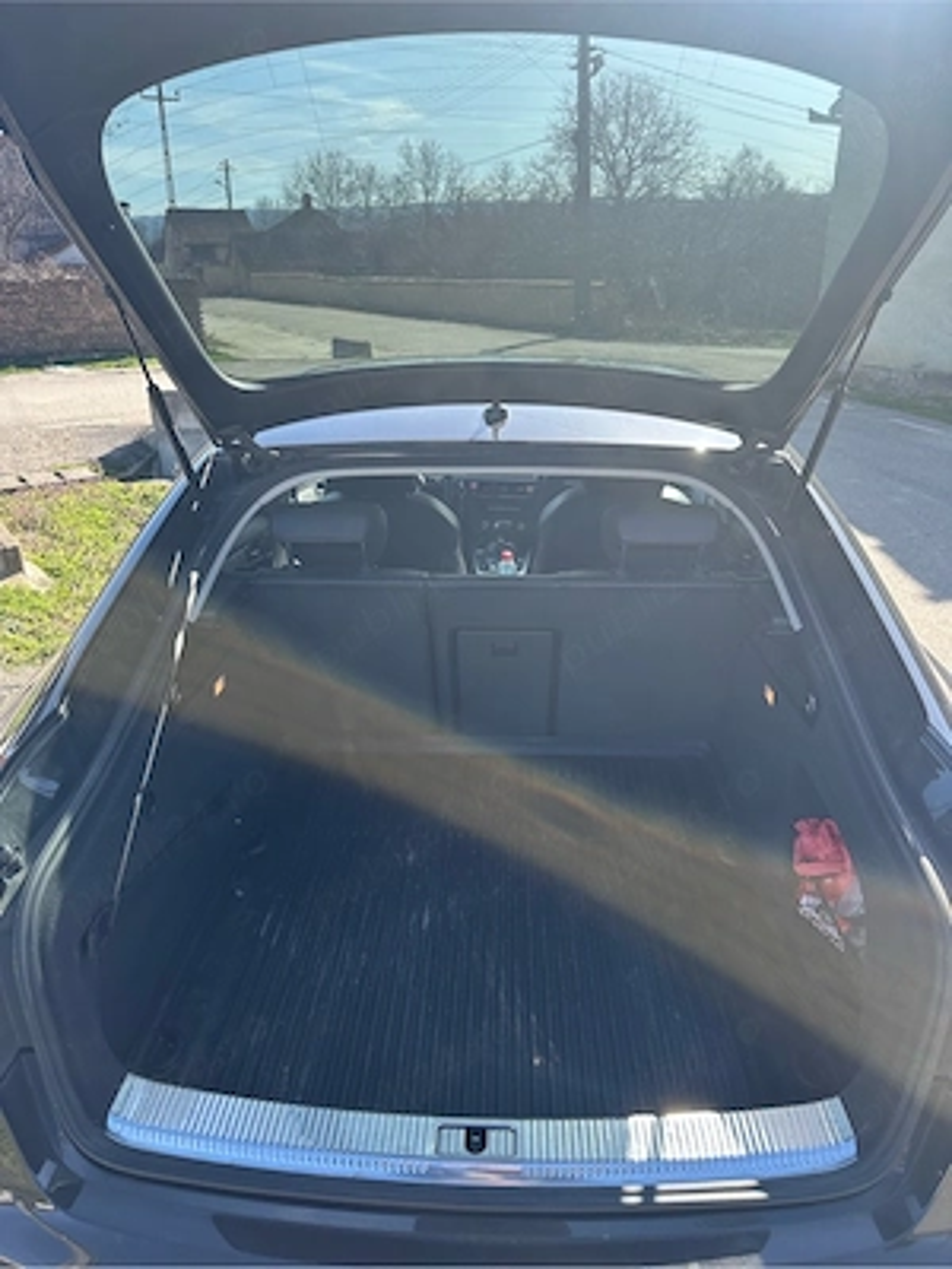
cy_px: 634
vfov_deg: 71.6
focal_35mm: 24
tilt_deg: -21.8
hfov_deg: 56.8
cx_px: 476
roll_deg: -0.2
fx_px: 880
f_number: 1.78
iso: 80
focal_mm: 6.86
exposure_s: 1/1083
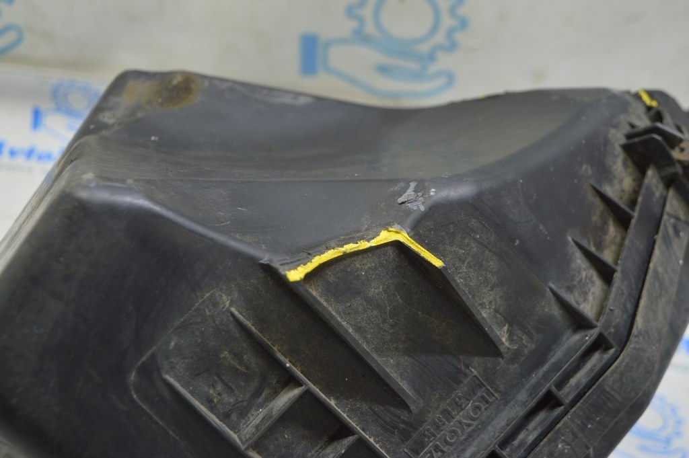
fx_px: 975
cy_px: 229
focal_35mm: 51
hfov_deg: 38.9
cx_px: 344
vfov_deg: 26.4
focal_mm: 34
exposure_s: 1/20
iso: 400
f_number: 5.6
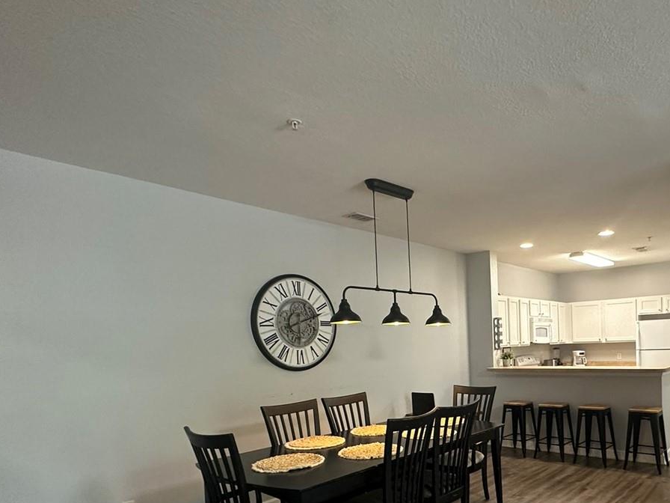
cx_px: 472
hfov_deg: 66.5
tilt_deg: -2.3
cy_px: 363
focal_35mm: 25
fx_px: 484
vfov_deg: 53.0
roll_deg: +1.5
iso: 250
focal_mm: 2.22
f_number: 2.2
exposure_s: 1/60
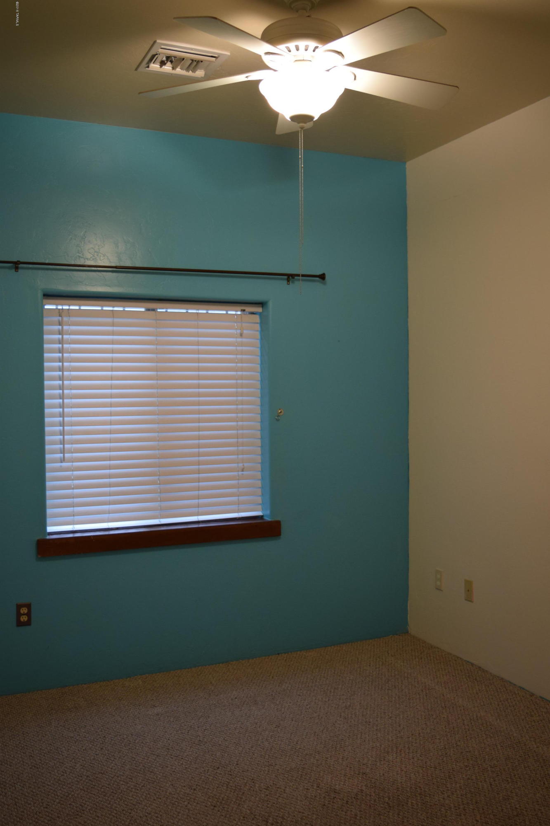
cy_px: 413
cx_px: 275
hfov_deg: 38.4
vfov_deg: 55.1
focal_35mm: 34
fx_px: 791
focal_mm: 23
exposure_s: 1/60
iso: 500
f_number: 4
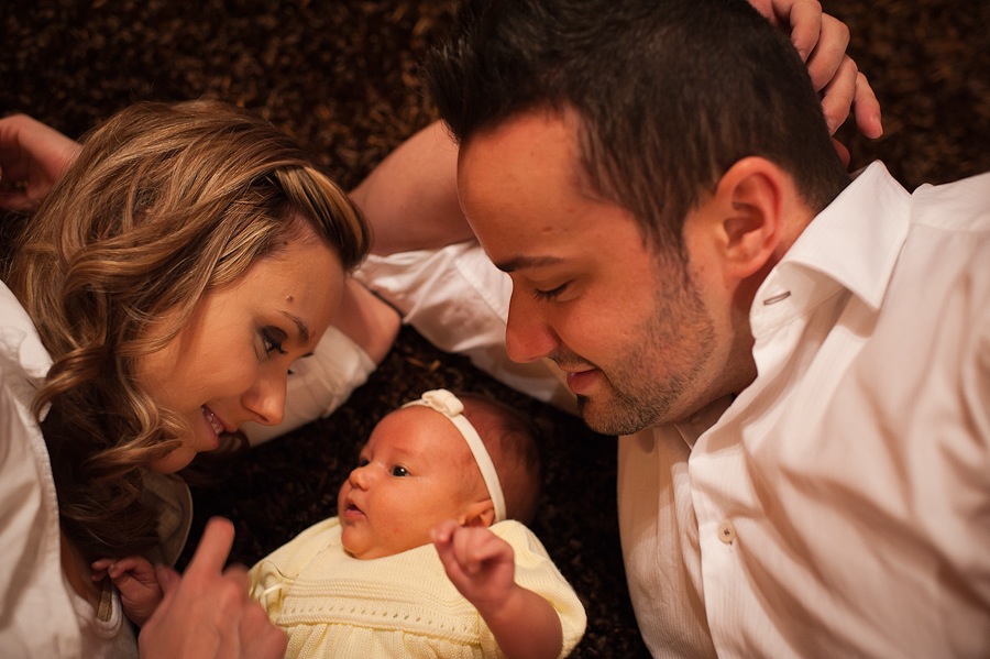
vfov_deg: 37.8
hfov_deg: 54.5
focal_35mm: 35
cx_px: 495
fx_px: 962
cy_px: 330
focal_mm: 35
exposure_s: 1/60
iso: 1000
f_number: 2.5
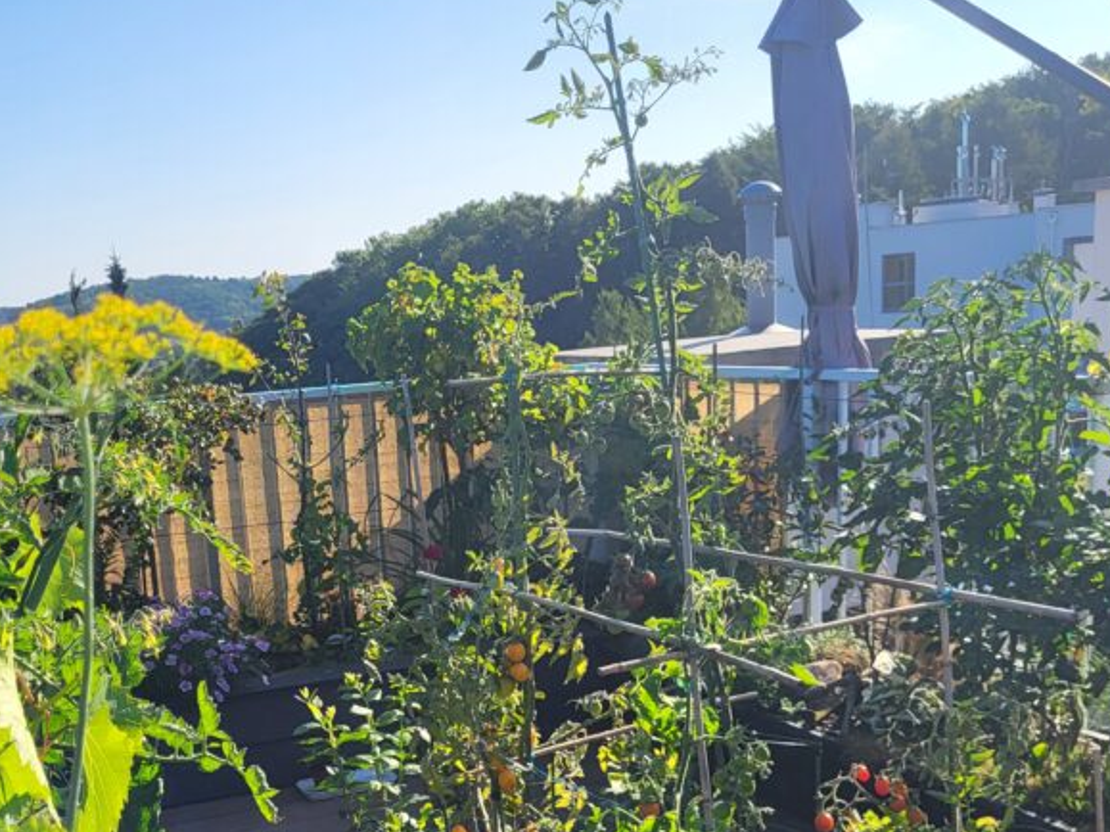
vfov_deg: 30.8
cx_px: 399
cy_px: 650
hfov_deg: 40.9
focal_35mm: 46
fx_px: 1475
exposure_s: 1/2450
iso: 40
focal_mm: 5.4
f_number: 1.8
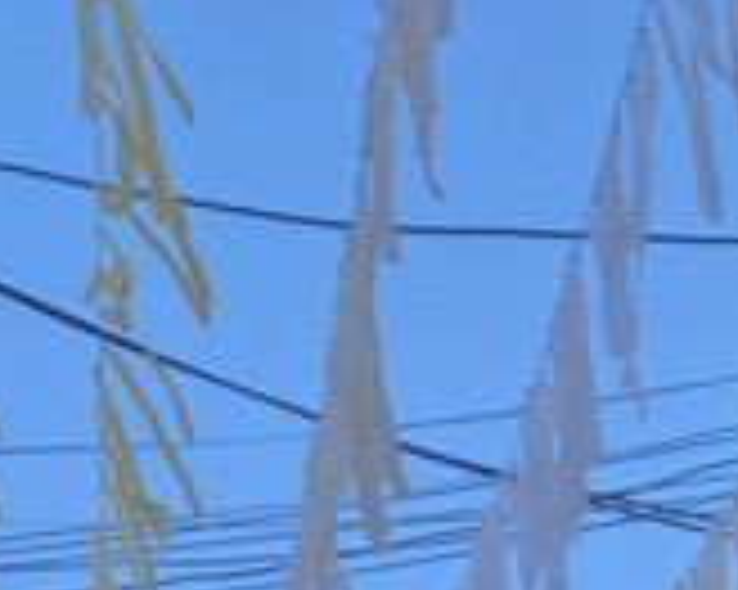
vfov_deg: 7.7
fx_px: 3580
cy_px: 1982
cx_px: 158
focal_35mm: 164
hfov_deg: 11.7
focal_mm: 5.4
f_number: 1.8
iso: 25
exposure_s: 1/774
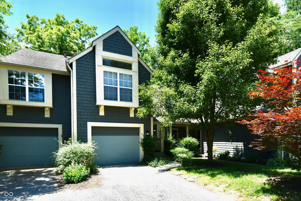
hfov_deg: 104.3
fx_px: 117
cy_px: 100
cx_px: 150
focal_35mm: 14
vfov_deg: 81.2
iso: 640
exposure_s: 1/500
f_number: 13
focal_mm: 14
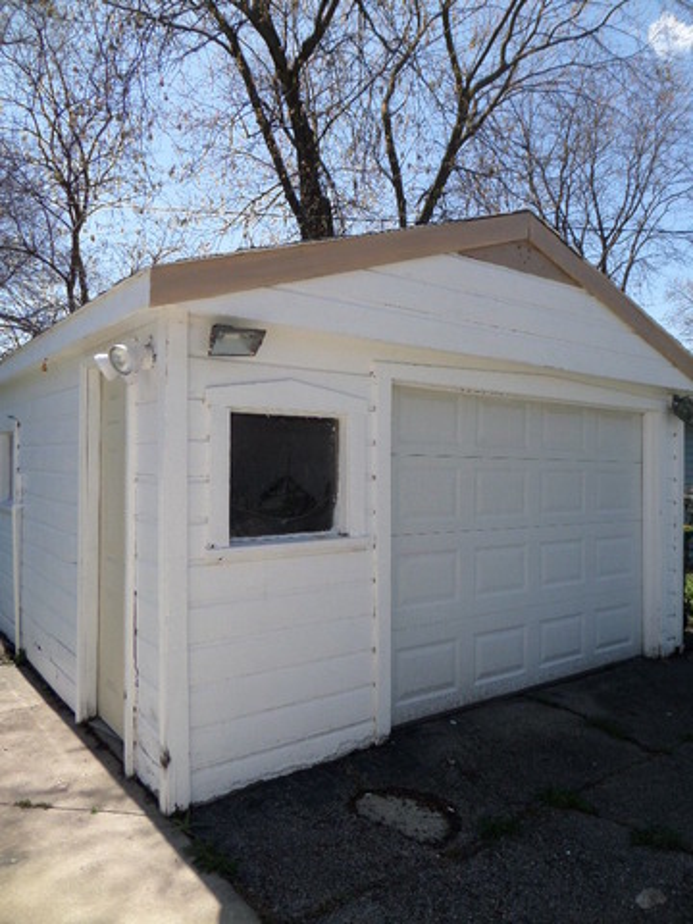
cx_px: 346
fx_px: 641
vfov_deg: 71.6
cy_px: 462
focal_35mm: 24
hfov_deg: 56.8
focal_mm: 4
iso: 100
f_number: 3.2
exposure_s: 1/750
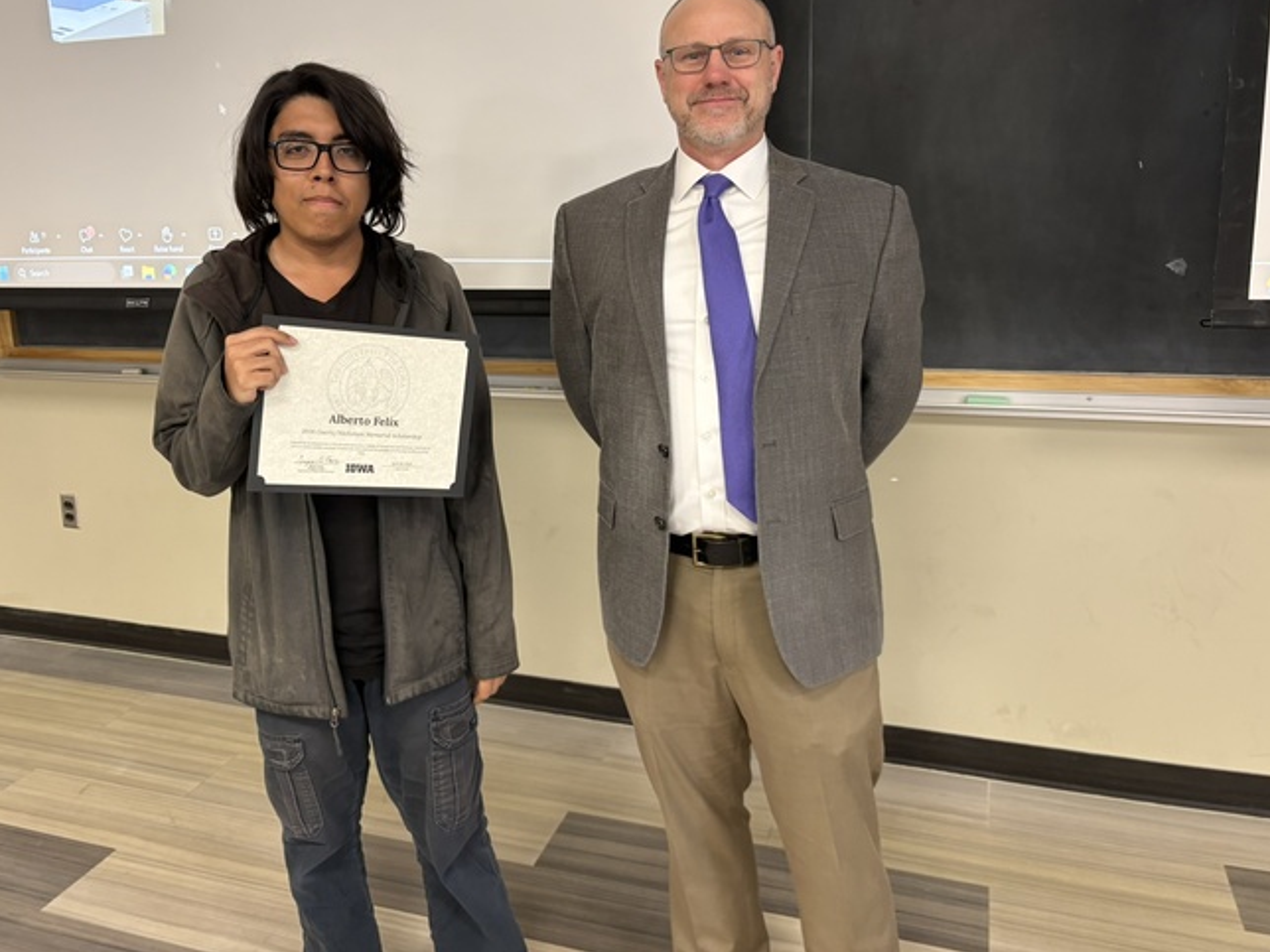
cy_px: 386
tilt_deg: -10.9
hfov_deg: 58.2
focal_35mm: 31
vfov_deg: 45.2
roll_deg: +2.2
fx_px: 1137
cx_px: 552
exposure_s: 1/60
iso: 160
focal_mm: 5.96
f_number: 1.6
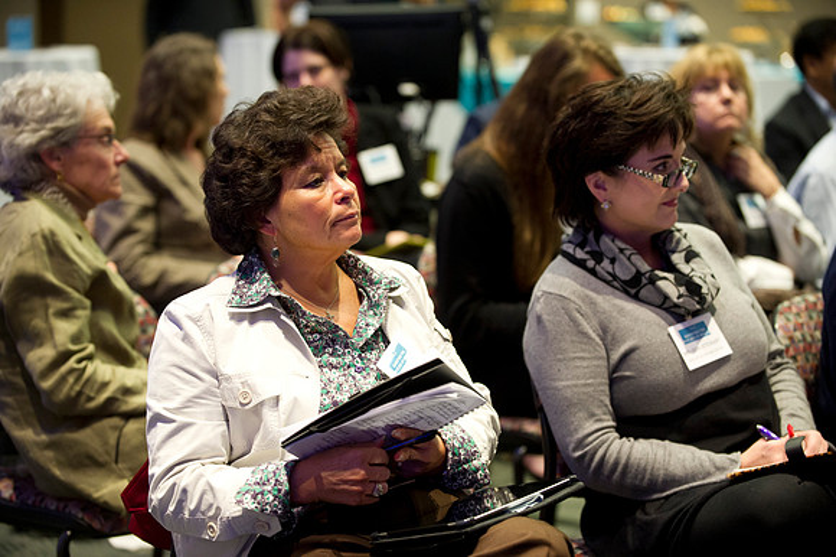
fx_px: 2274
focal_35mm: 98
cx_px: 418
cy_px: 278
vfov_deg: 13.9
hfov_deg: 20.8
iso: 2500
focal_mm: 98
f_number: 2.8
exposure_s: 1/50
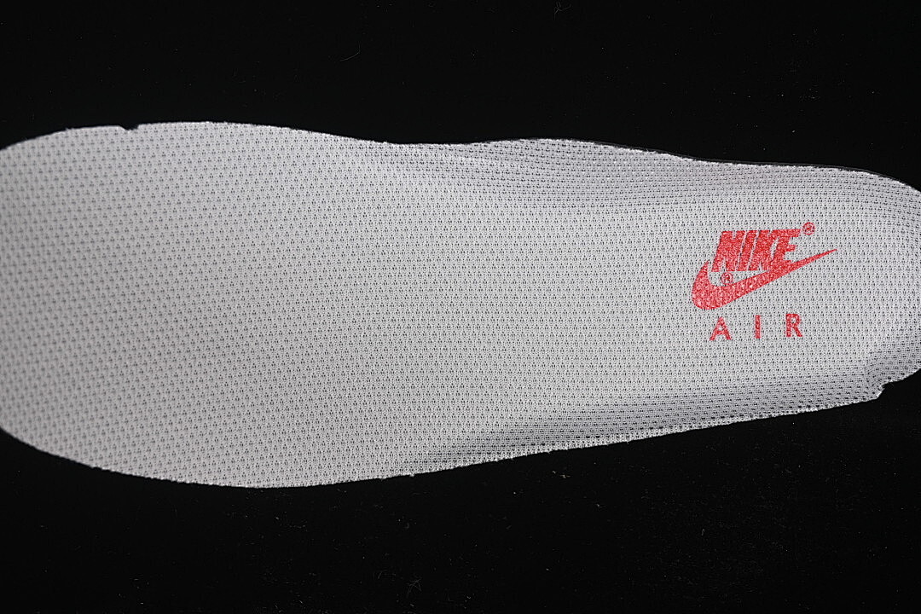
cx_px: 460
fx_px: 1919
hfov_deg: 27.0
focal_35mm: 75
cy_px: 307
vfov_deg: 18.2
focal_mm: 50
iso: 160
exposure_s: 1/80
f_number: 7.1
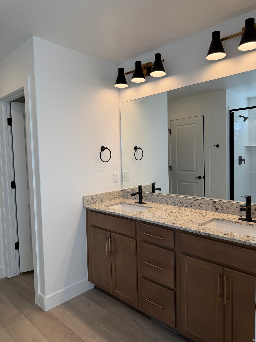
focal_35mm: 24
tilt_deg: -2.9
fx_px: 237
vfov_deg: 71.6
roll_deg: +2.3
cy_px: 171
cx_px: 128
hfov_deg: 56.8
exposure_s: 1/412
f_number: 1.78
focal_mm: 6.76
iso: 80
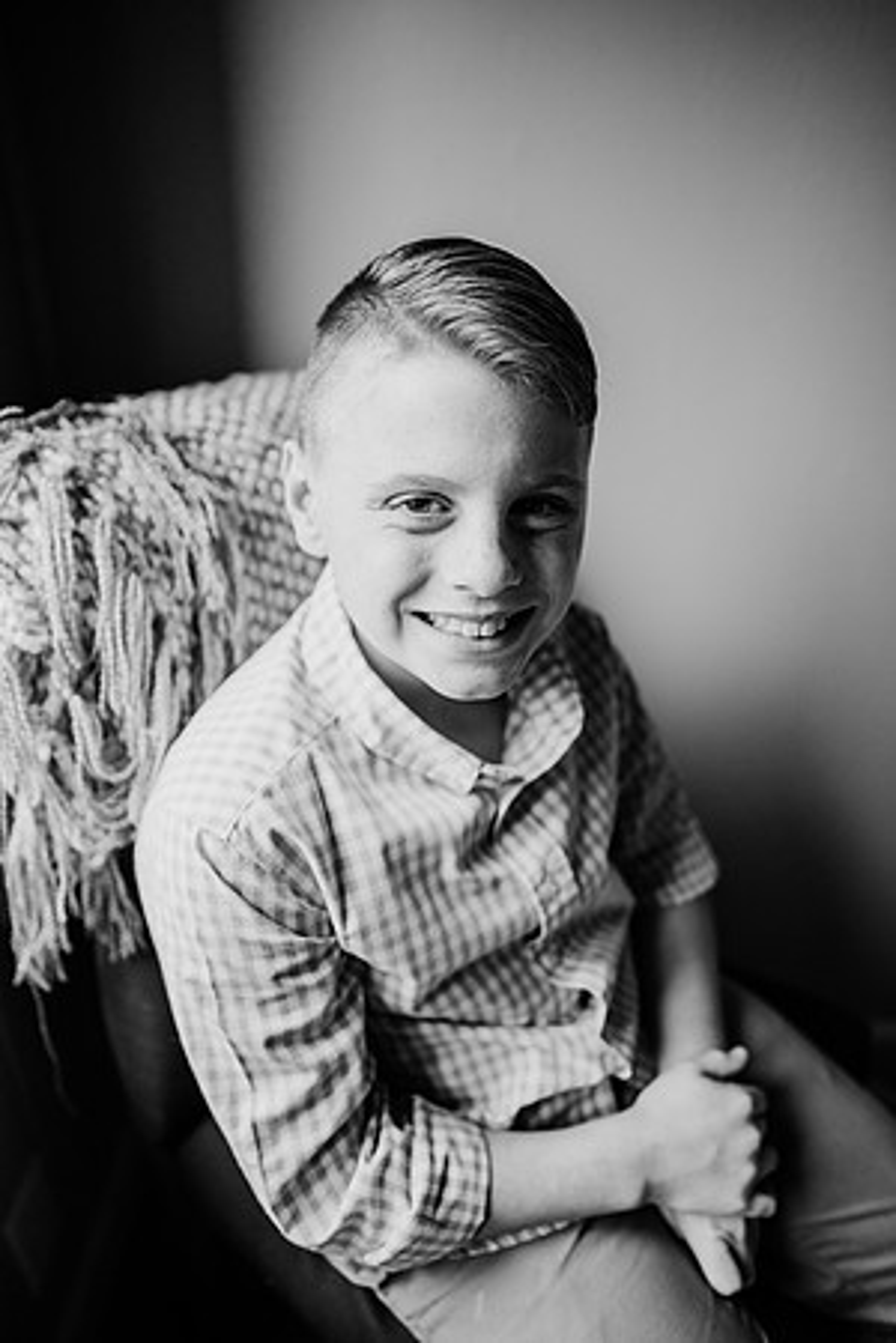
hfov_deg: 53.1
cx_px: 448
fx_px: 896
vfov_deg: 73.7
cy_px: 672
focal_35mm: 24
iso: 640
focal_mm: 24
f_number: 2
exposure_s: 1/640
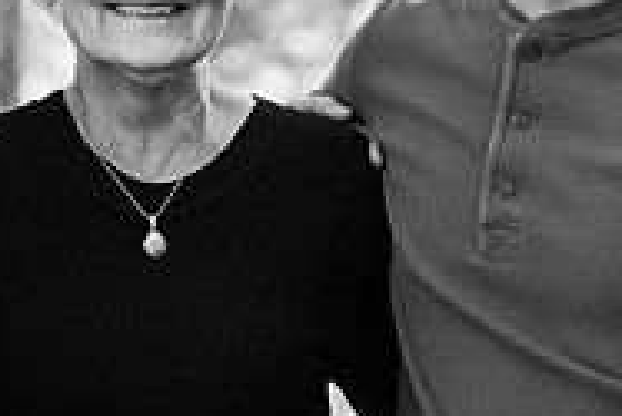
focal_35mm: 452
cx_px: -10
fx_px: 7815
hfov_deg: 4.5
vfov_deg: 3.0
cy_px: 42
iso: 1000
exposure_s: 1/250
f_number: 5.6
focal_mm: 146
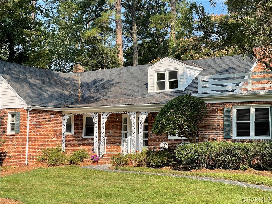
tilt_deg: +3.7
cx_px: 136
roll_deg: -0.9
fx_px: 503
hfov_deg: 30.3
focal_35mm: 64
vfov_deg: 22.9
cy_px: 102
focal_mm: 7.5
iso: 20
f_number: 2.2
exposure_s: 1/438
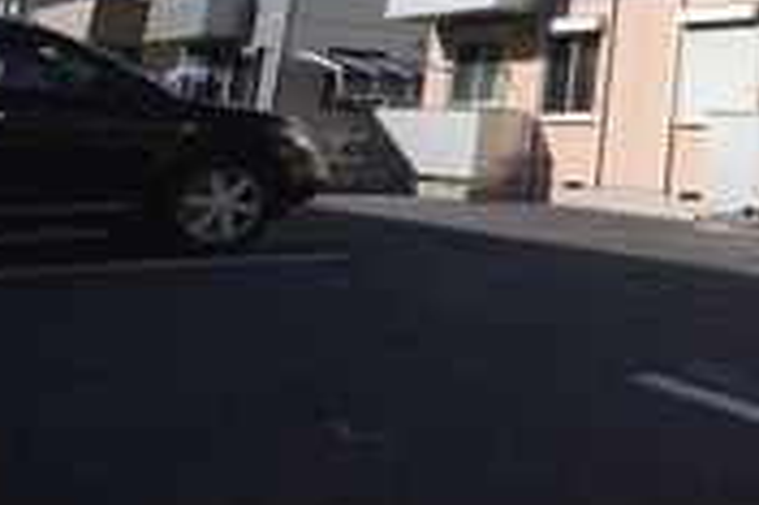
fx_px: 1432
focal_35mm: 68
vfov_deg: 18.9
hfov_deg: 25.2
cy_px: -101
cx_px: 1013
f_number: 8
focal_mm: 16
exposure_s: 1/1000
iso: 200
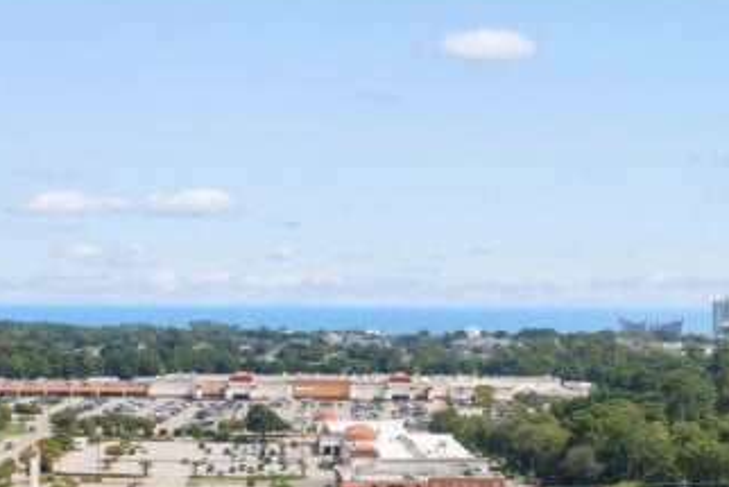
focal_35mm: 70
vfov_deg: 19.5
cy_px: 271
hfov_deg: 28.8
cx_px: 301
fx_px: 1418
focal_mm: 8.38
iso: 100
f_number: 2.8
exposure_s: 1/500
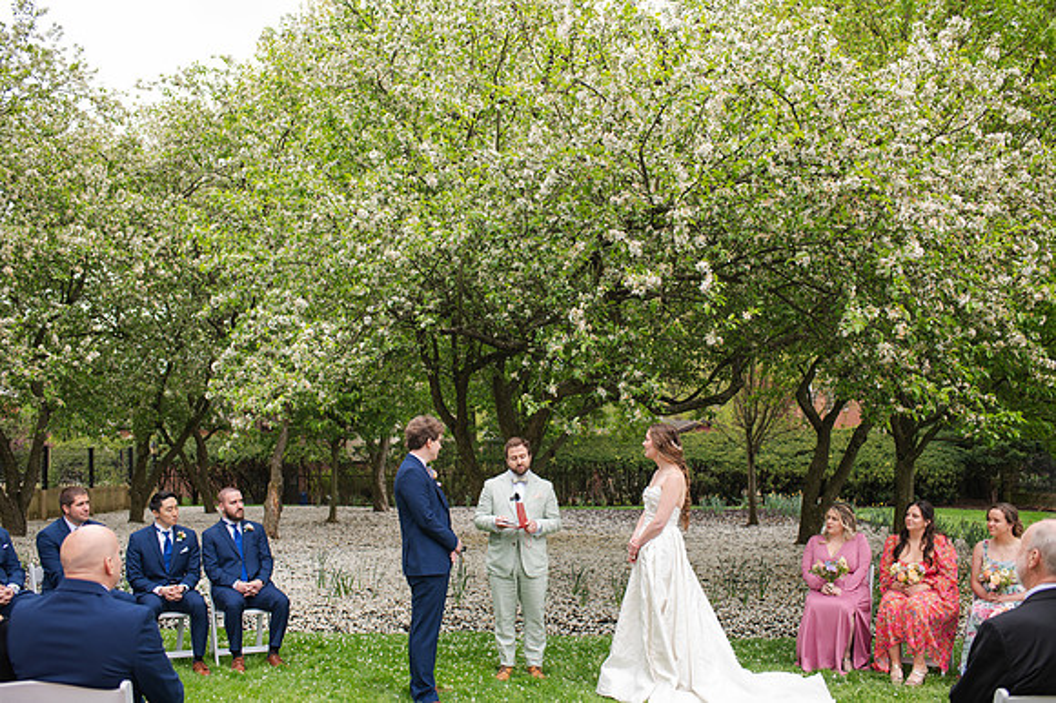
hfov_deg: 54.3
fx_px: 1030
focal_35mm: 35
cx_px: 528
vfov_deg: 37.7
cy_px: 352
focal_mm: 35
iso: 250
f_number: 3.2
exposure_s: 1/640
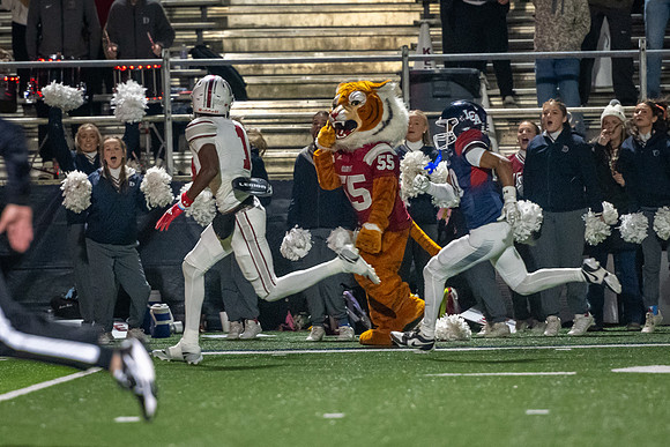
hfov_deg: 5.0
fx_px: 7713
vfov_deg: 3.3
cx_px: 229
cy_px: 124
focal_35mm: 414
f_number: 2.8
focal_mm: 200
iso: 6400
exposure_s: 1/800
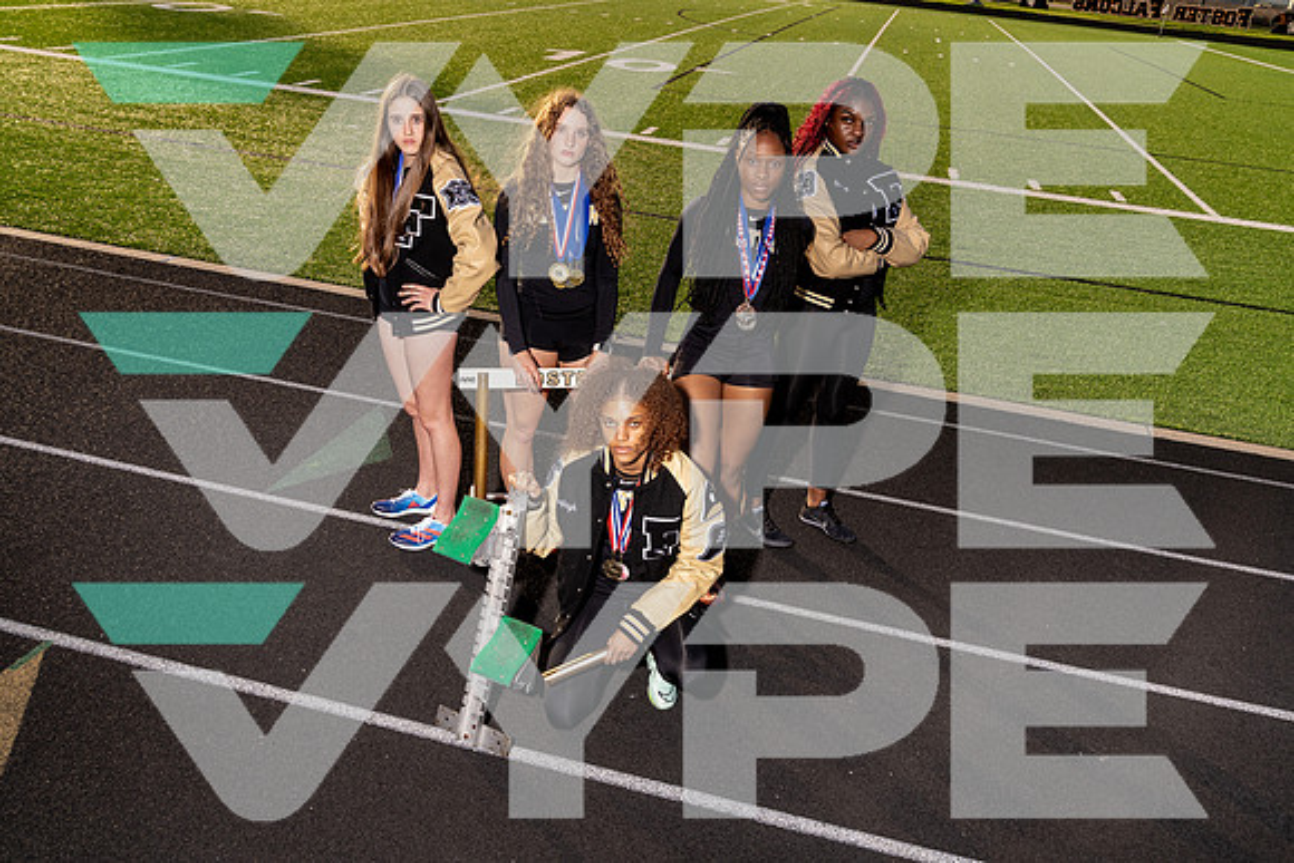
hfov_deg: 63.6
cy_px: 432
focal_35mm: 29
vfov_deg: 45.0
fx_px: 1043
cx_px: 647
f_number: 10
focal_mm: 29
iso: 100
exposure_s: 1/250
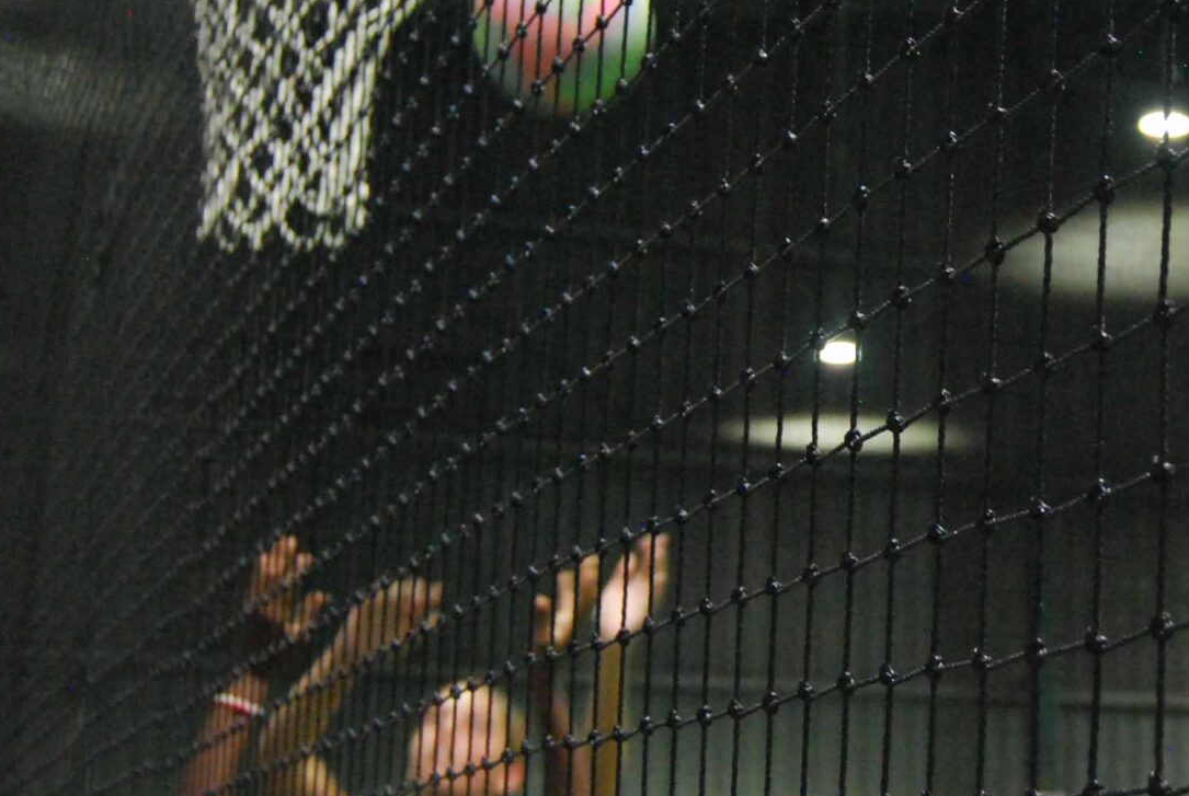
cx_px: 1098
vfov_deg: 14.9
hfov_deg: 21.6
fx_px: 3043
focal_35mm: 92
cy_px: 393
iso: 1600
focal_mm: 26
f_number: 4
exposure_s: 1/60
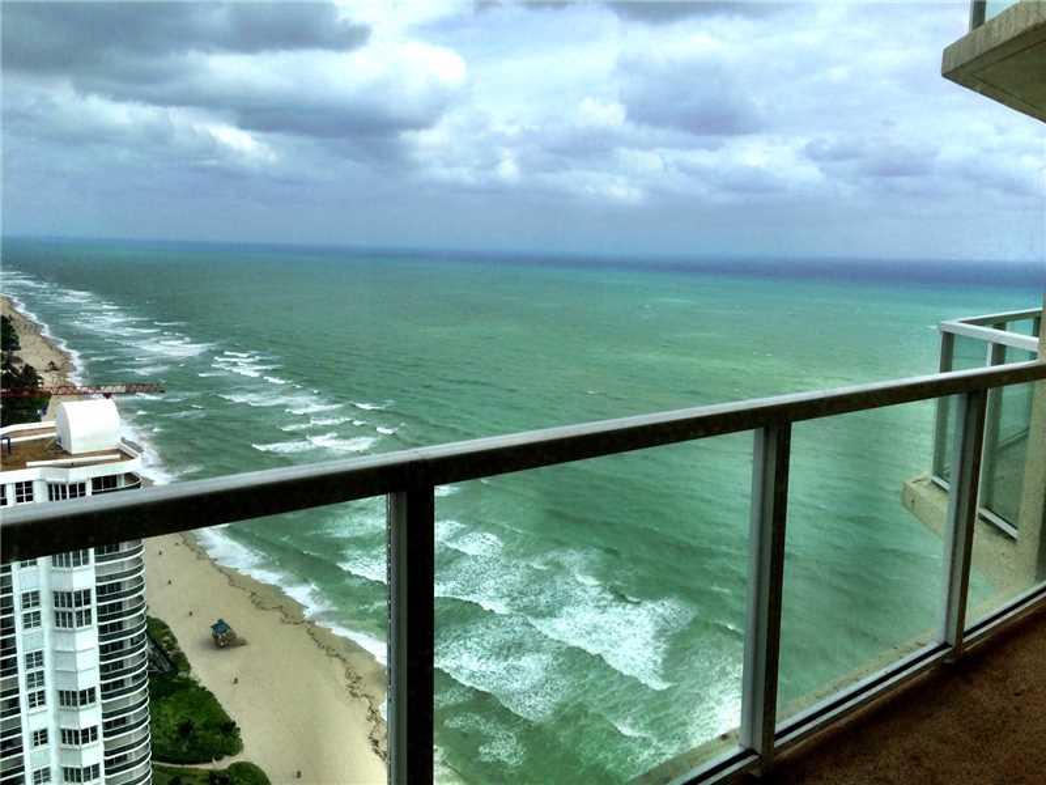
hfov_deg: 61.7
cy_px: 392
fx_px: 876
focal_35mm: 29
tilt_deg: -9.2
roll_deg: -1.0
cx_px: 523
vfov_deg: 48.2
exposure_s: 1/1466
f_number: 2.2
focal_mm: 4.15
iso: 32
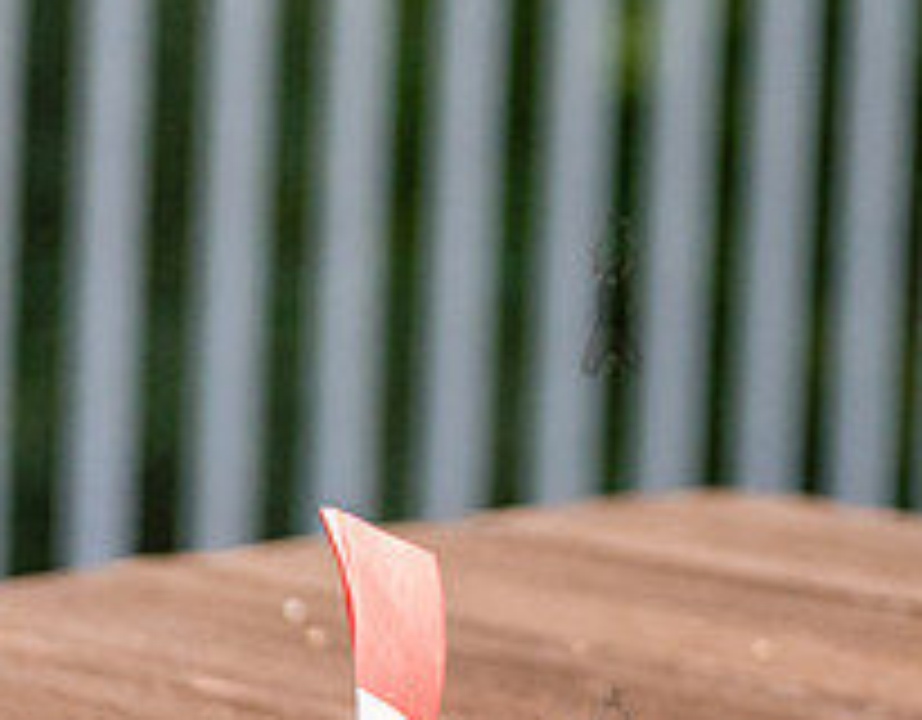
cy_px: 176
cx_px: 1070
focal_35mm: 237
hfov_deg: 8.2
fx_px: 6406
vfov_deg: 6.4
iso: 2000
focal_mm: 62
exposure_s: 1/2500
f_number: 3.2
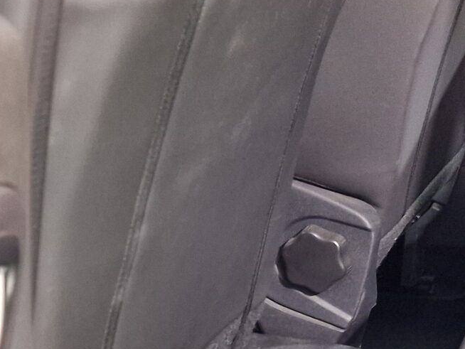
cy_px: 95
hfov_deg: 19.2
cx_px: 688
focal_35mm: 90
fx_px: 1209
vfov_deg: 16.4
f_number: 1.8
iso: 500
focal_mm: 6.4
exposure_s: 1/25
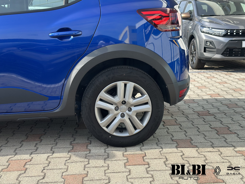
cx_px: 122
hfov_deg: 39.7
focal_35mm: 48
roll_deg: +0.6
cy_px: 92
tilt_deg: -11.6
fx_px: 340
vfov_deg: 30.3
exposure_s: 1/1848
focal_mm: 6.86
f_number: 1.78
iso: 80
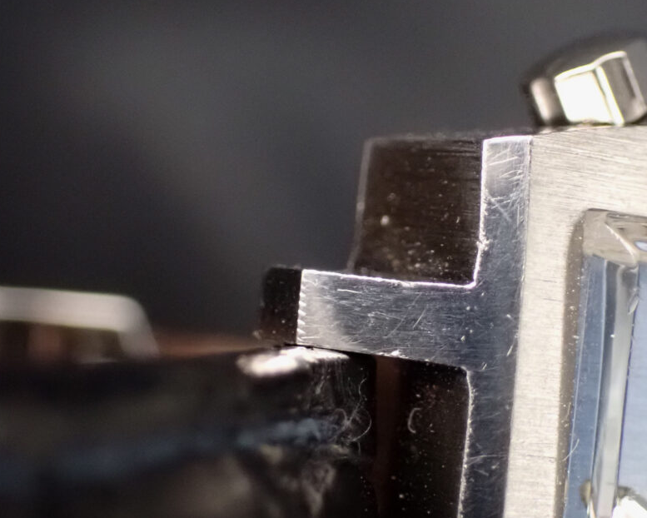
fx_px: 2049
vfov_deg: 14.4
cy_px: 232
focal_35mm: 107
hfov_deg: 17.9
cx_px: 427
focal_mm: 12.73
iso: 1600
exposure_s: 1/60
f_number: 3.9
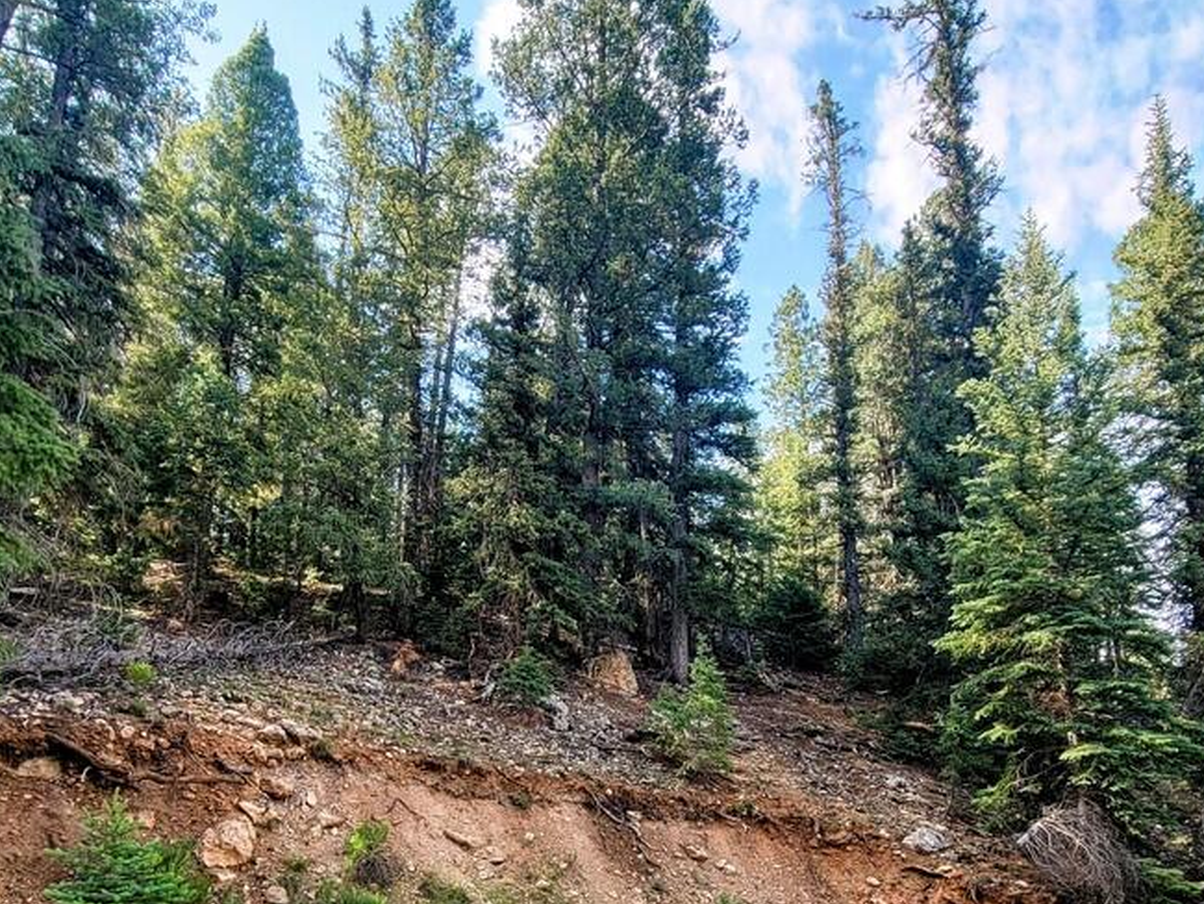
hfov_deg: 71.6
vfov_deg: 52.8
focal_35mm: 24
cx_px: 593
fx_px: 835
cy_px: 734
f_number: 2.2
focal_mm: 2.2
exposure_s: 1/279
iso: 50
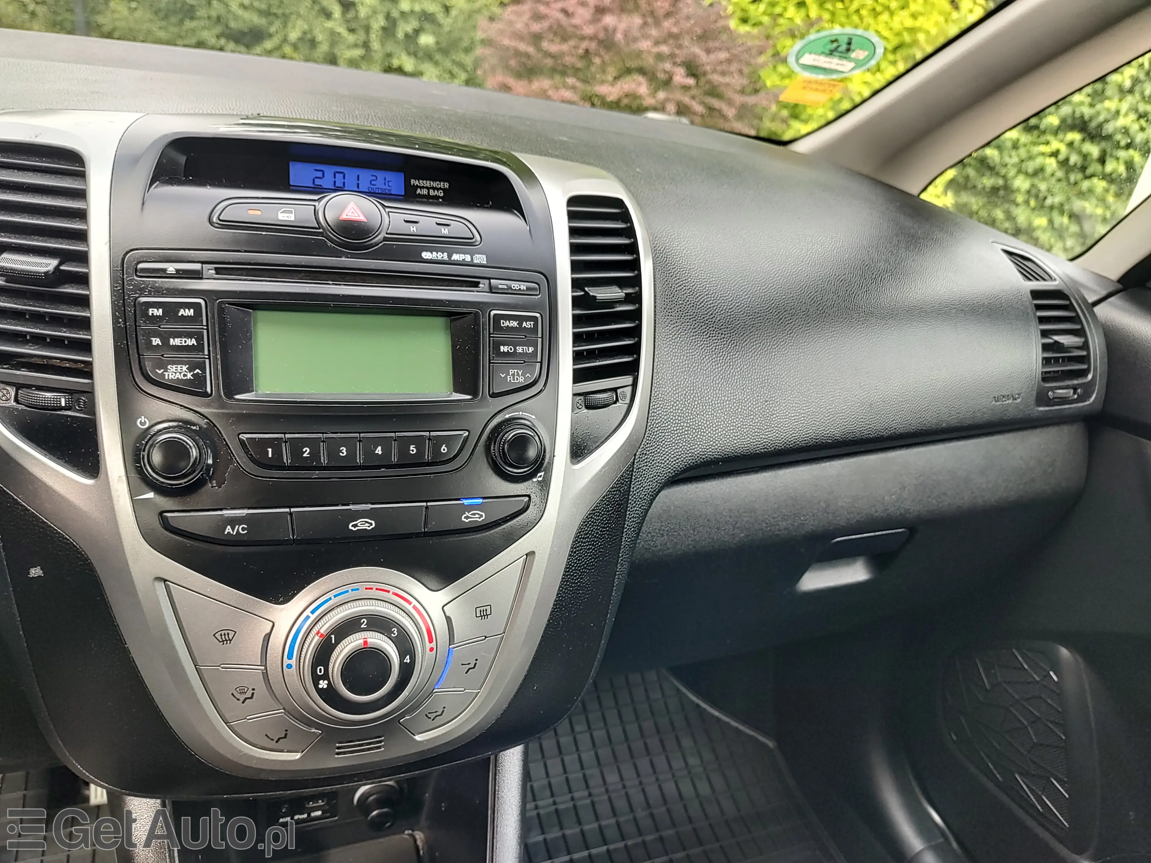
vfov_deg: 58.9
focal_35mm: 23
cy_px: 432
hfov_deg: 73.9
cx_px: 576
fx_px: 765
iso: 100
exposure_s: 1/136
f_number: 1.8
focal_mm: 5.56
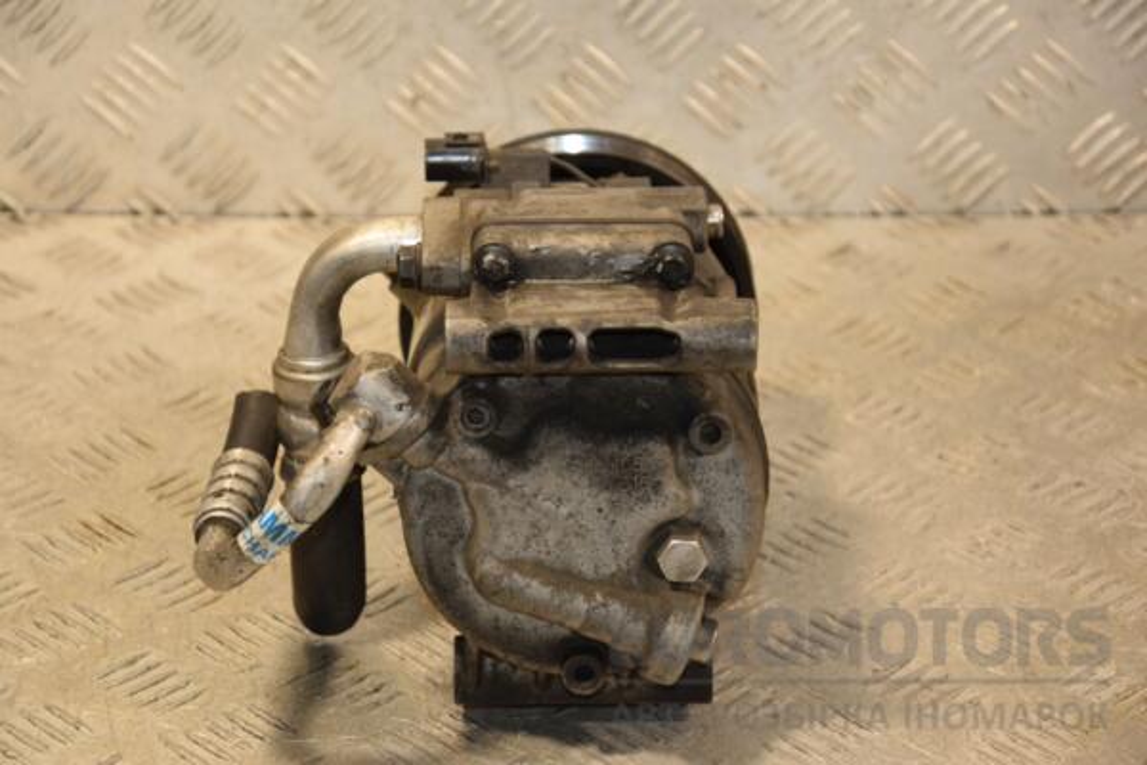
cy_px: 382
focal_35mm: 112
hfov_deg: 18.2
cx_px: 574
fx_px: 3584
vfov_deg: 12.2
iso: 800
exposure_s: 1/160
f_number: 5.3
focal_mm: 75
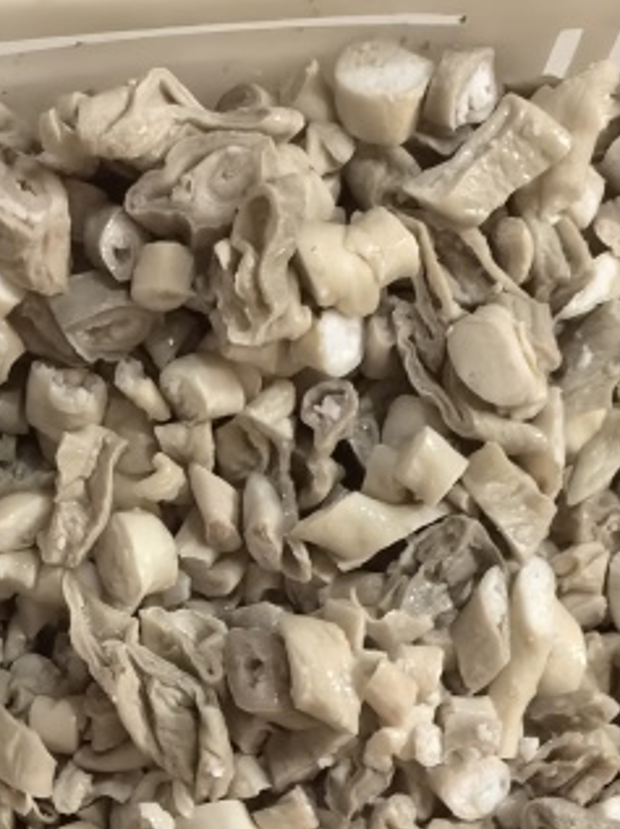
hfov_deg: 16.1
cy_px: 1390
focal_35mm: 91
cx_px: 178
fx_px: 2178
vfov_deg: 18.1
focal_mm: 5.75
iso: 1000
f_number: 2
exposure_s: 1/100
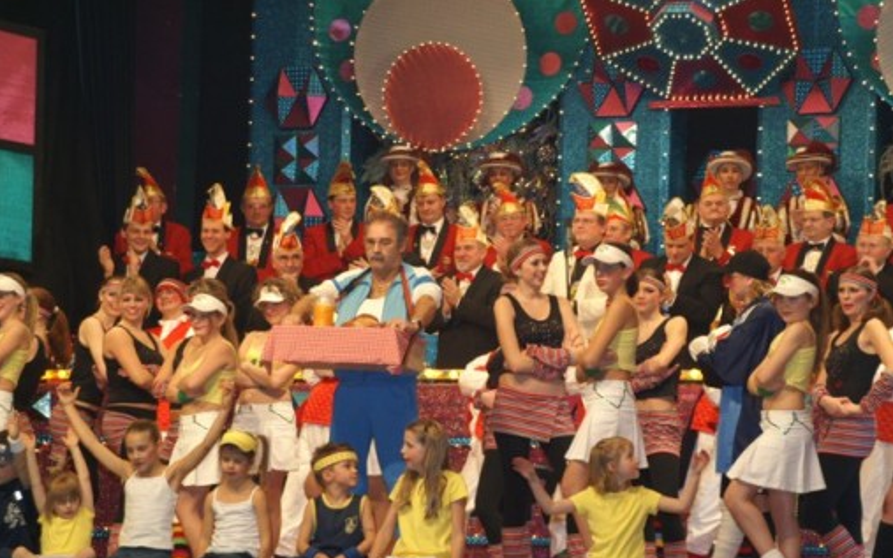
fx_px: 3177
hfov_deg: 16.0
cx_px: 446
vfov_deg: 10.0
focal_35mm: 131
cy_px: 297
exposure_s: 1/60
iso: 400
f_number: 5.6
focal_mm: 85
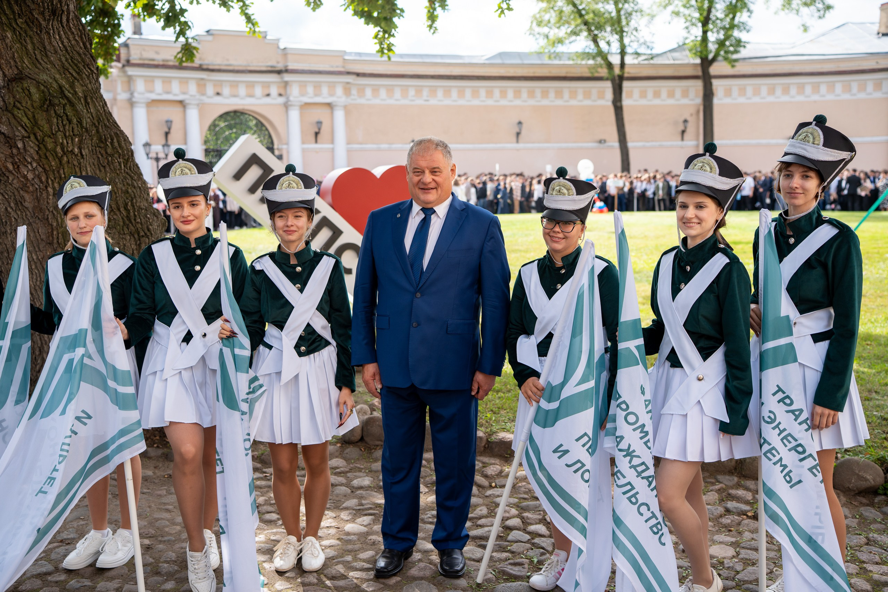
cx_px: 444
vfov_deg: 37.9
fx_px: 863
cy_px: 296
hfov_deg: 54.4
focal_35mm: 35
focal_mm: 35
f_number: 2.8
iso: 125
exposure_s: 1/800
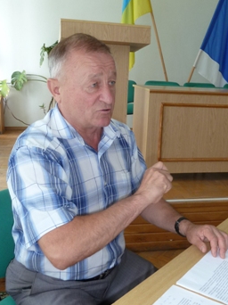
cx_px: 133
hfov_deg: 36.7
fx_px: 343
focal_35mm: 39
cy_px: 172
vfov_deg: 47.8
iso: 125
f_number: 3.3
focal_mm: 4.1
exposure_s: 1/30
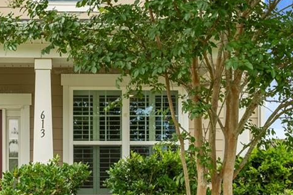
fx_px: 529
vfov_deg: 20.4
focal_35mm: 65
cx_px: 53
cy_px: 182
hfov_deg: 30.1
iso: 250
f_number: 8
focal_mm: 30
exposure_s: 1/15
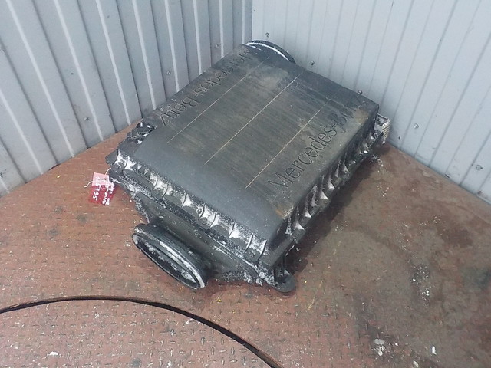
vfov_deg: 46.8
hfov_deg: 60.0
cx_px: 246
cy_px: 184
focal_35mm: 30
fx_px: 426
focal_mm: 4.1
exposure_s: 1/30
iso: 800
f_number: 3.3
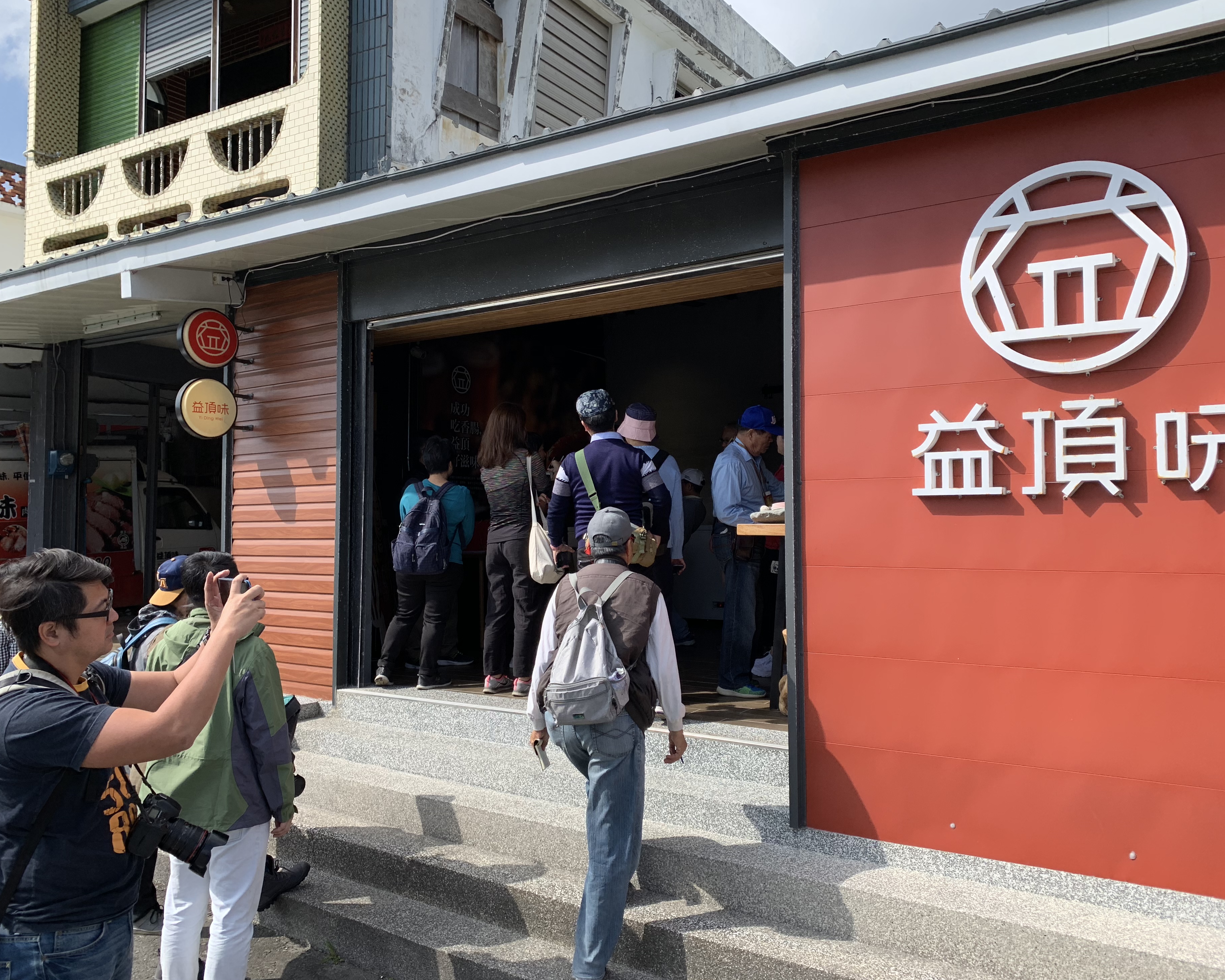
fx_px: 1015
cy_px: 488
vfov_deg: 51.5
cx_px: 651
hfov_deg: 62.2
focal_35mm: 28
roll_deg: -0.2
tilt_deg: +2.5
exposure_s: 1/1282
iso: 25
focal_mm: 4.25
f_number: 1.8
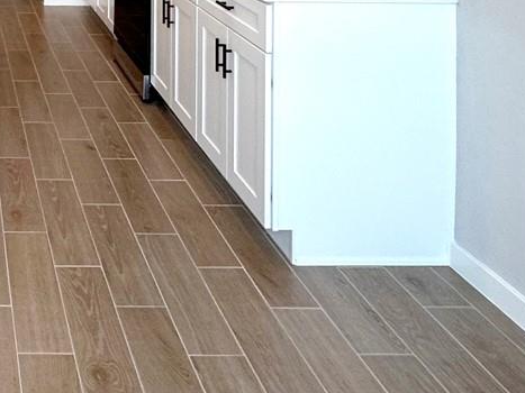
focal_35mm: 48
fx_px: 728
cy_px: -173
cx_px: -36
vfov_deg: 24.5
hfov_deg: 34.8
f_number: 2.2
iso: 100
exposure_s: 1/120
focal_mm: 2.22
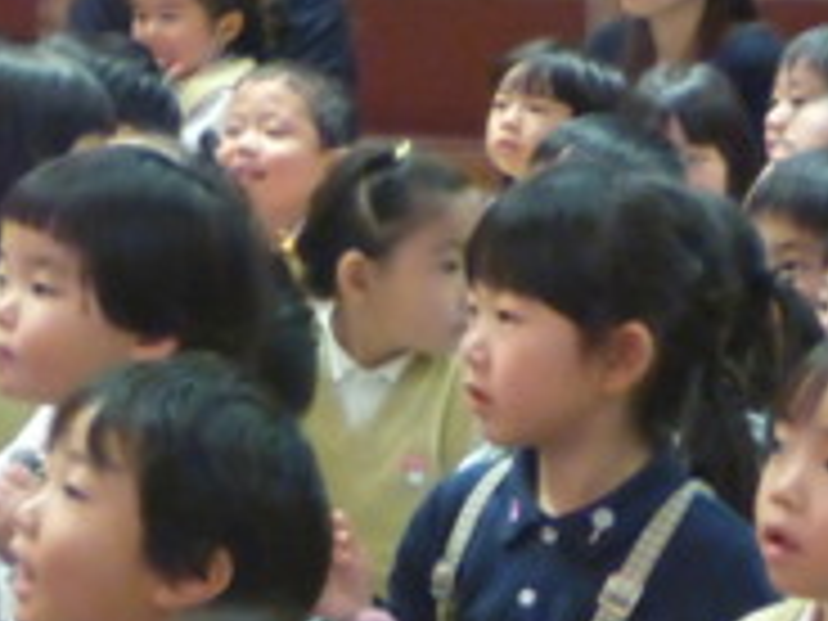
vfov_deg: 6.6
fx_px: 5358
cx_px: 482
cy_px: 396
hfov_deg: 8.8
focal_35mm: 224
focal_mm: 19.2
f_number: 5.7
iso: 2500
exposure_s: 1/15
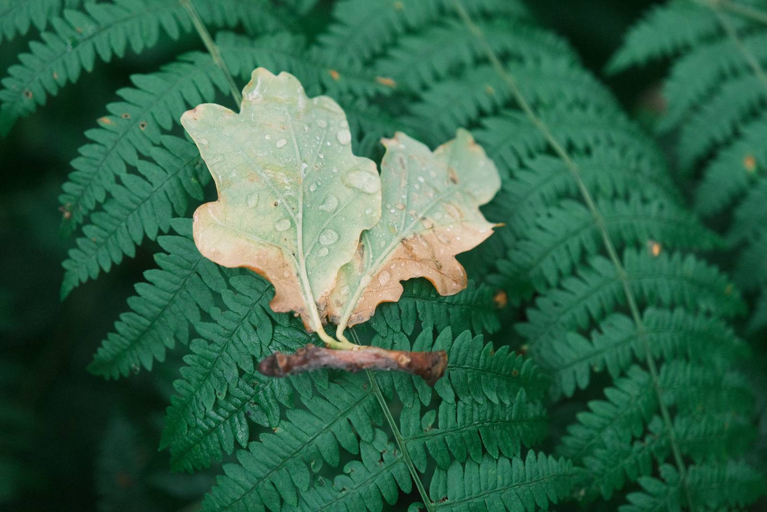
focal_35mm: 101
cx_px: 384
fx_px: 2152
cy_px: 256
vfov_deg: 13.6
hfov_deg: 20.2
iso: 640
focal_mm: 67.5
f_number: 4
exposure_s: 1/200
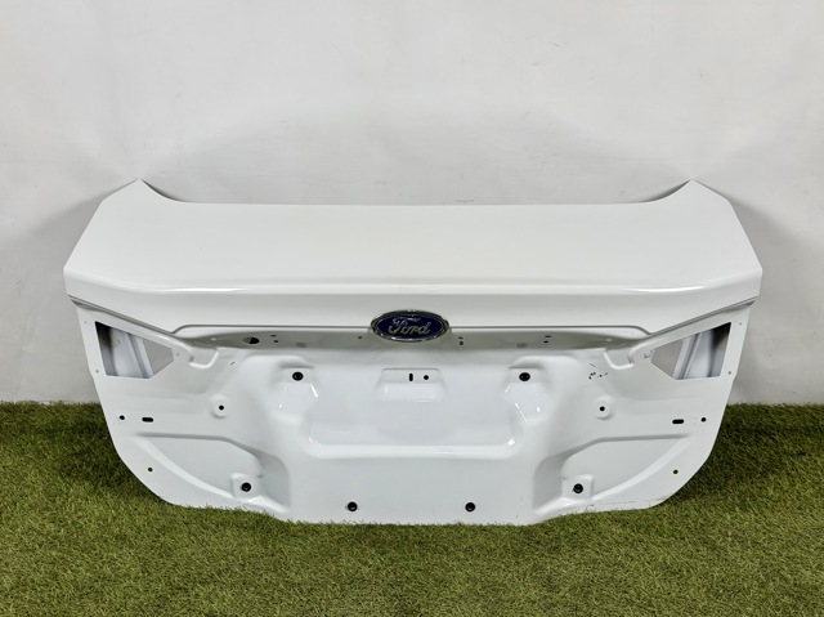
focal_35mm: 48
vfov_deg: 30.2
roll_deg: +0.2
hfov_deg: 39.7
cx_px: 412
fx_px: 1142
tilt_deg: -20.0
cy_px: 308
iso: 50
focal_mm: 6.76
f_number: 1.78
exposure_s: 1/50
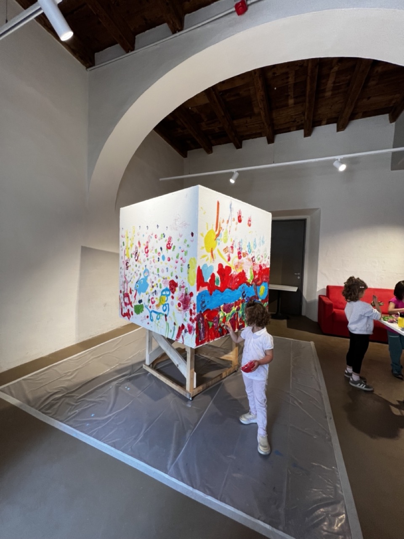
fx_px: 202
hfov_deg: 89.9
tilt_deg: -2.2
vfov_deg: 106.2
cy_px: 270
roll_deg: -2.4
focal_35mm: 13
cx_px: 202
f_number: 1.8
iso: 64
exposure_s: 1/100
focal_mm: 1.57
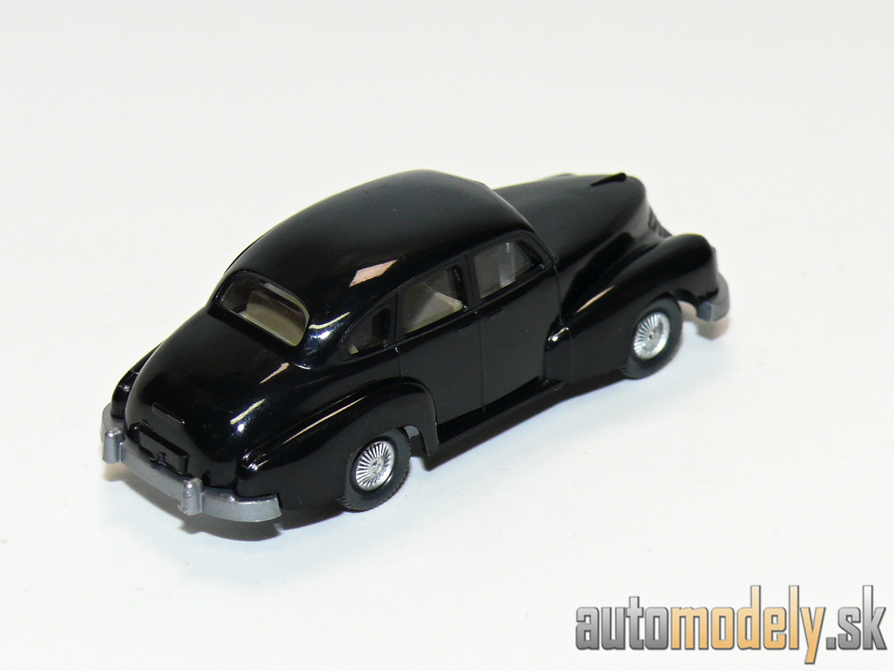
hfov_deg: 14.7
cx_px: 447
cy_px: 336
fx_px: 3461
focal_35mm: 134
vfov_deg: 11.1
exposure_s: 1/30
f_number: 4
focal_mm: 15.9
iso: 100
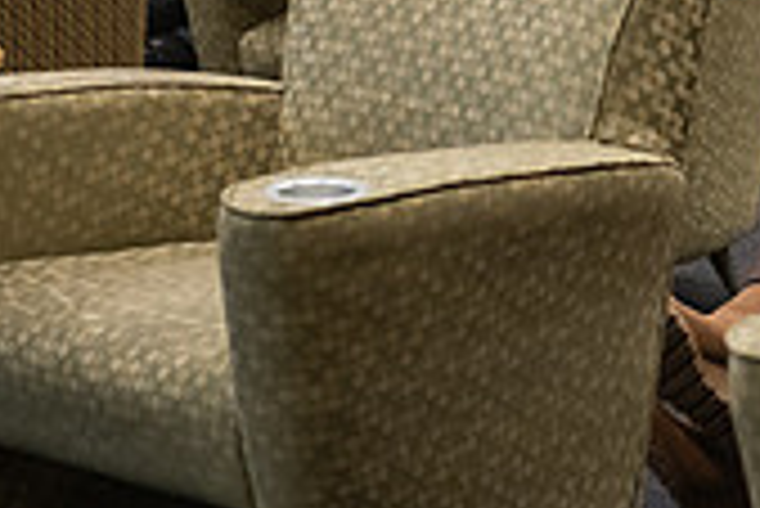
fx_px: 4353
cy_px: -97
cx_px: 899
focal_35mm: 206
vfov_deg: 6.6
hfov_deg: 9.8
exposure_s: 1/200
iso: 1600
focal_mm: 60
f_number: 3.2
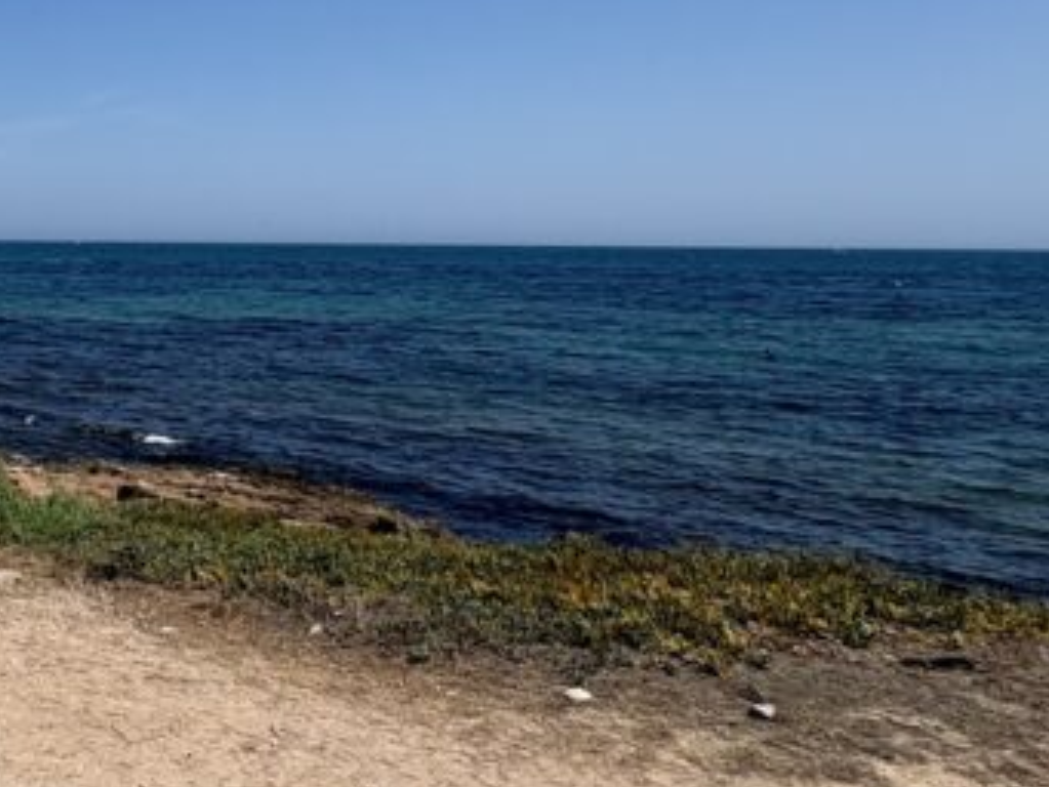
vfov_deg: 32.2
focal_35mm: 42
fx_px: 1273
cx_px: -215
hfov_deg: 35.2
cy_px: 40
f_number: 2.2
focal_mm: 2.22
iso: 50
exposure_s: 1/3247
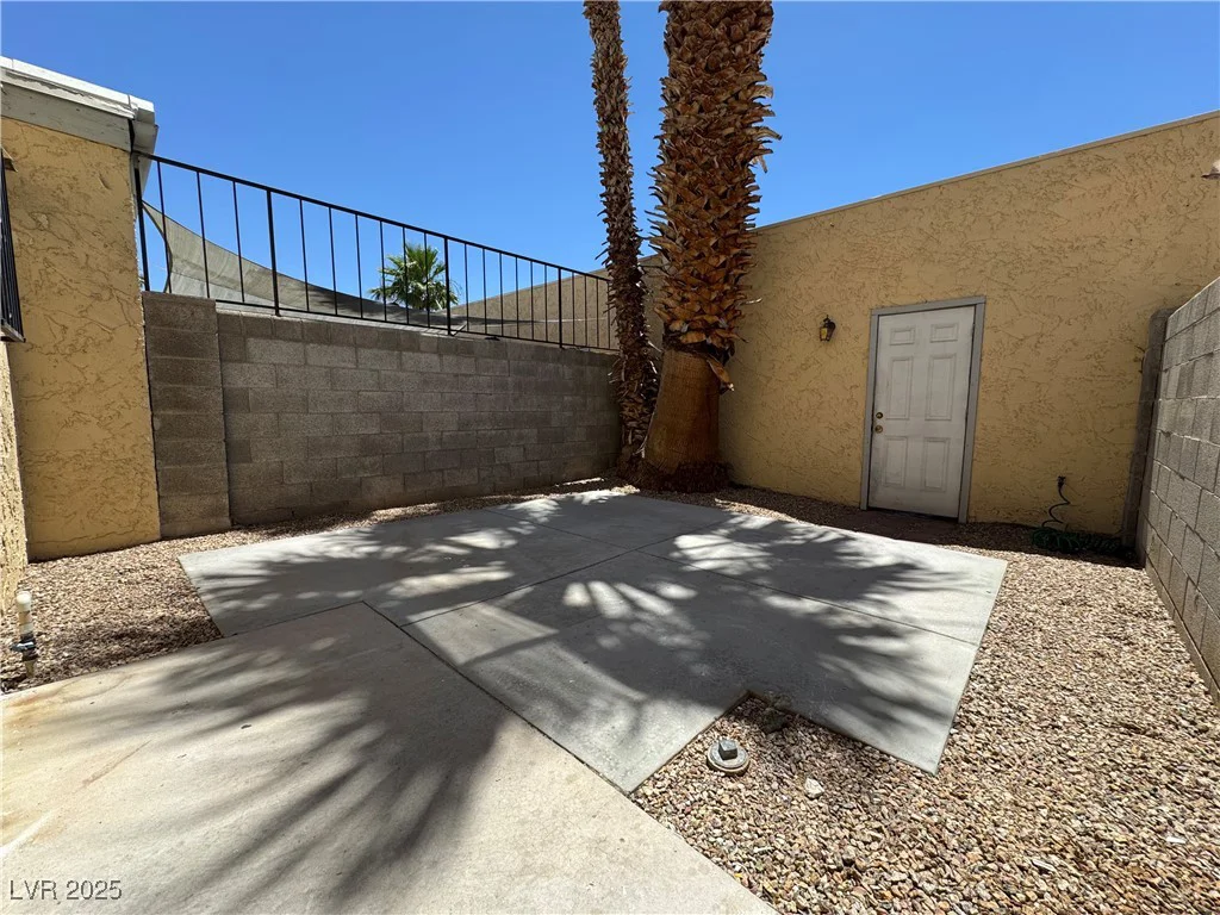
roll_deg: -0.6
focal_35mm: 14
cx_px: 610
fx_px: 493
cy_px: 458
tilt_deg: -6.4
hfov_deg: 102.1
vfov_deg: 85.7
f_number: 2.2
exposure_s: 1/1006
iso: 50
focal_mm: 2.22
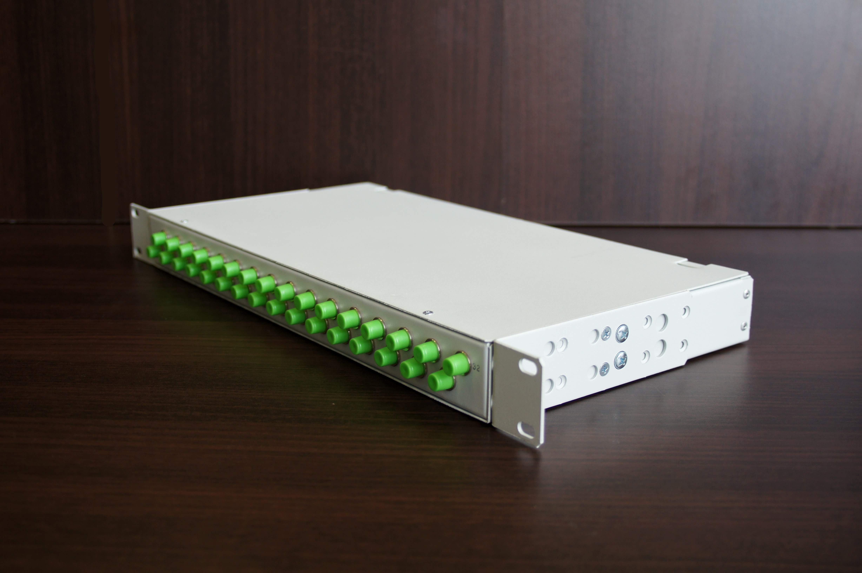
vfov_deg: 31.8
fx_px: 1005
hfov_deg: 46.4
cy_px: 286
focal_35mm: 42
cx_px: 431
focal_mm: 28
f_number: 4
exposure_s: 1/50
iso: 250
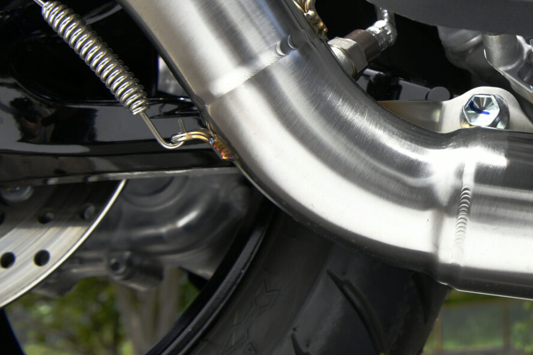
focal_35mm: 65
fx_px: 962
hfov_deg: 28.8
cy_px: 106
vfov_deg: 20.8
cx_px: 546
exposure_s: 1/250
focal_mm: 29
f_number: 10
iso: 160
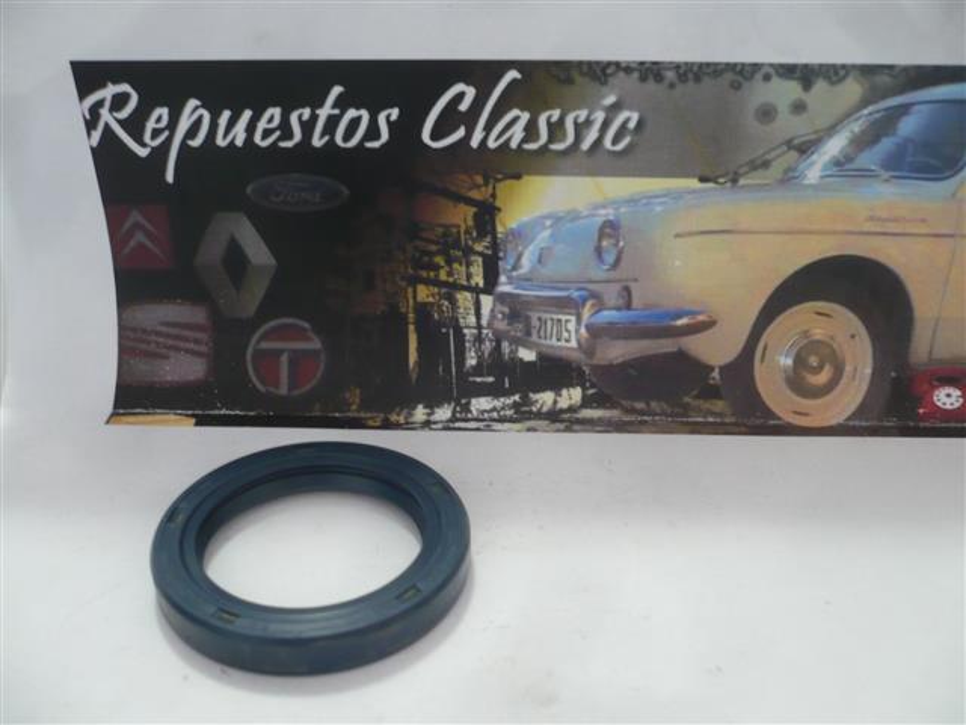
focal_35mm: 35
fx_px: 977
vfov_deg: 40.7
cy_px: 362
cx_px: 483
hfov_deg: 52.6
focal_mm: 5.8
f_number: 2.8
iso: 200
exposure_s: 1/13
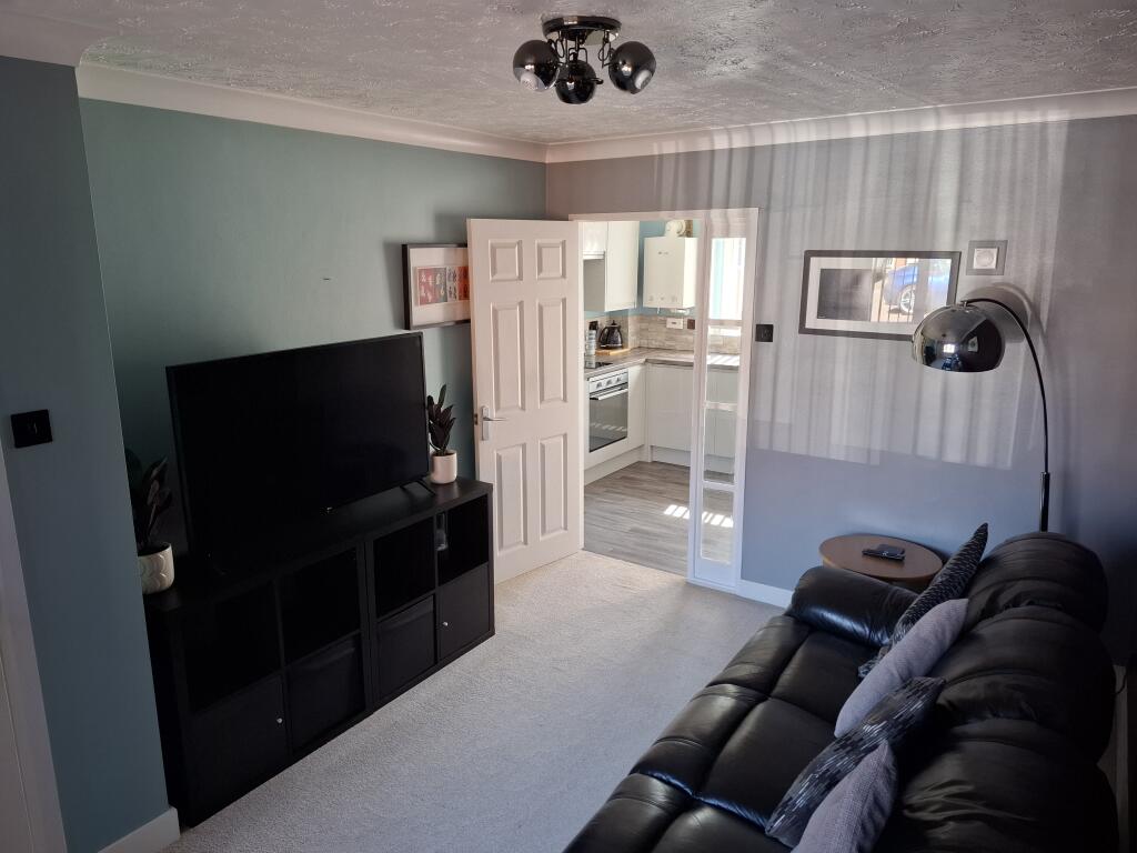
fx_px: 755
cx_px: 568
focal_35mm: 23
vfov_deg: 58.9
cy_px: 426
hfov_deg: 73.9
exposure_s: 1/100
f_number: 1.8
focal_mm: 5.54
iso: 200
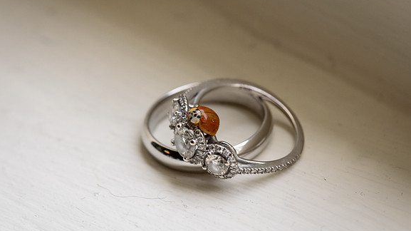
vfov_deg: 7.3
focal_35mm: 166
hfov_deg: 13.0
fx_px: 1808
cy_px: 109
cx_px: 205
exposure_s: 1/80
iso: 800
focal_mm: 105
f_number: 10
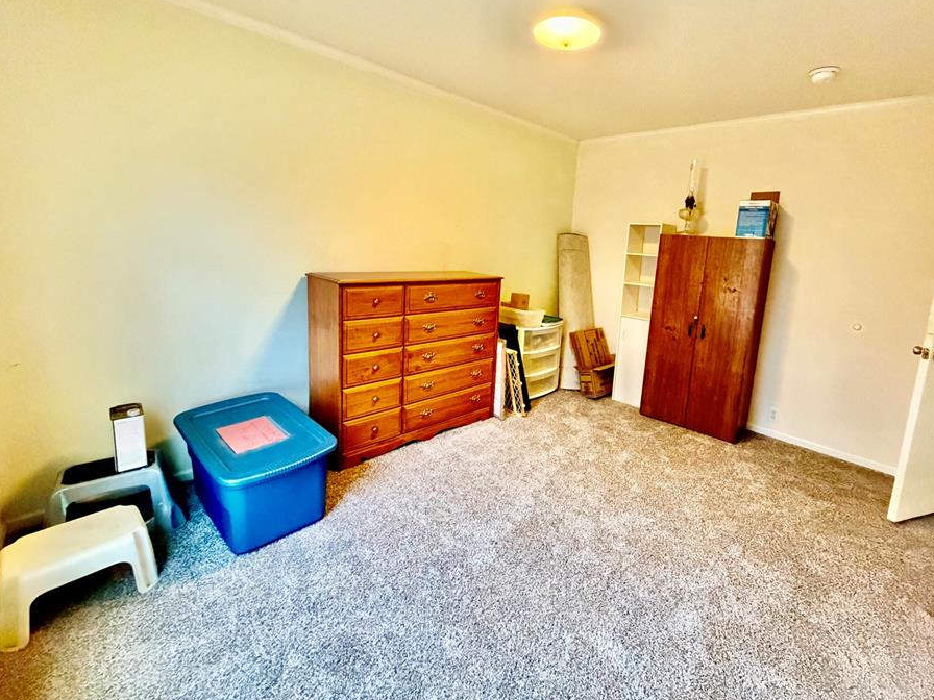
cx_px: 522
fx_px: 432
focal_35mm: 16
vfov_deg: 77.7
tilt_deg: -8.1
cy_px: 304
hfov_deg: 94.1
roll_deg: -3.5
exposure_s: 1/60
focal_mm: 2.22
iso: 1000
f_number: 2.2
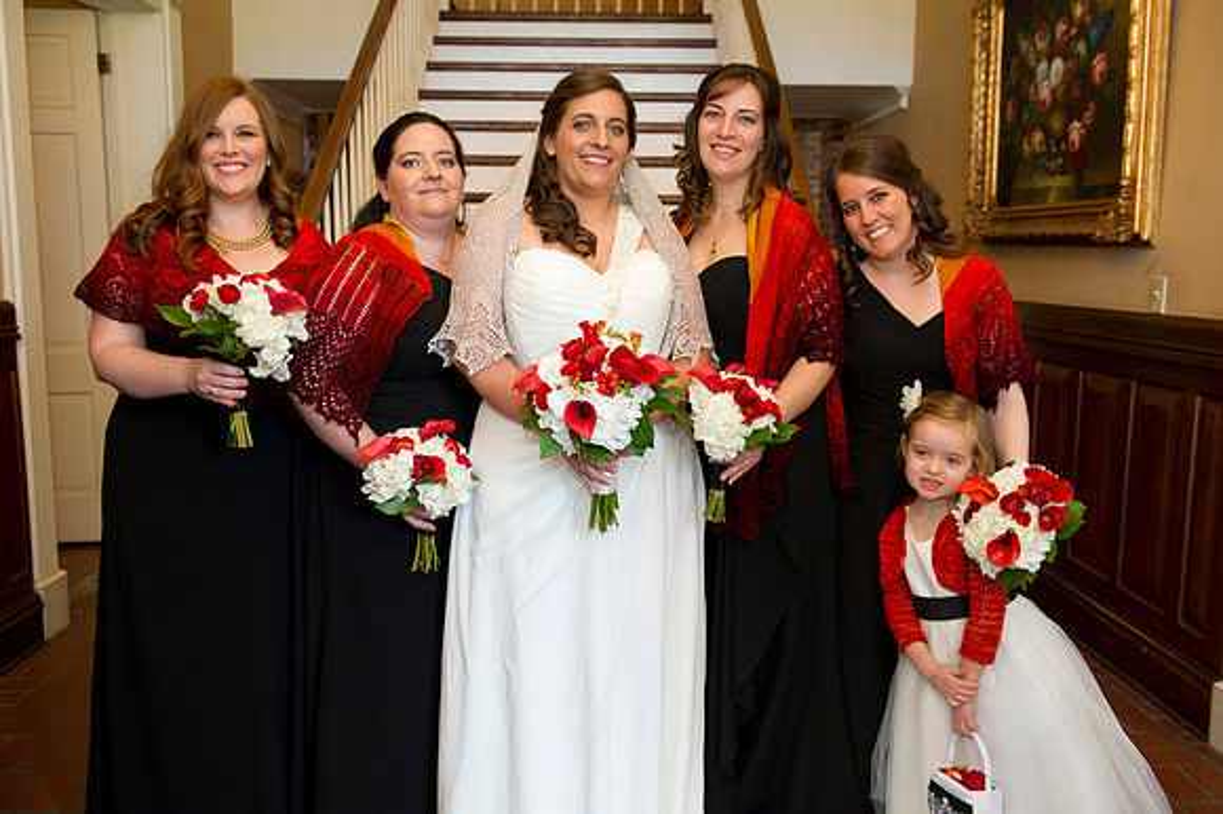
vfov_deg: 41.1
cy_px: 407
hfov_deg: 58.7
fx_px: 1086
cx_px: 612
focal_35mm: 32
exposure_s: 1/60
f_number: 4.5
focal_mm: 32
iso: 800
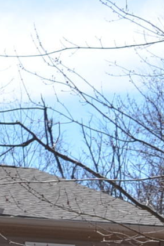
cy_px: 369
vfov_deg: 7.9
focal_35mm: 254
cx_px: -541
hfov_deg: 4.8
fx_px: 1734
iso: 100
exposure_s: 1/200
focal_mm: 24
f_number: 8
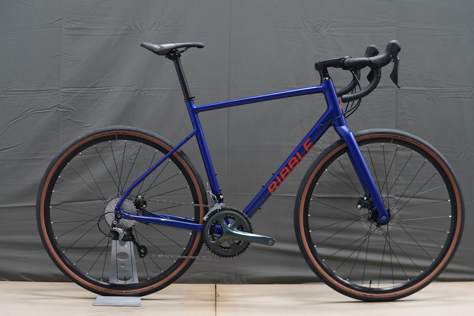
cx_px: 237
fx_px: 922
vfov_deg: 19.5
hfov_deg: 28.8
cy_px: 158
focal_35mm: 70
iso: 2500
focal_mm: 70
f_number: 5
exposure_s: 1/160
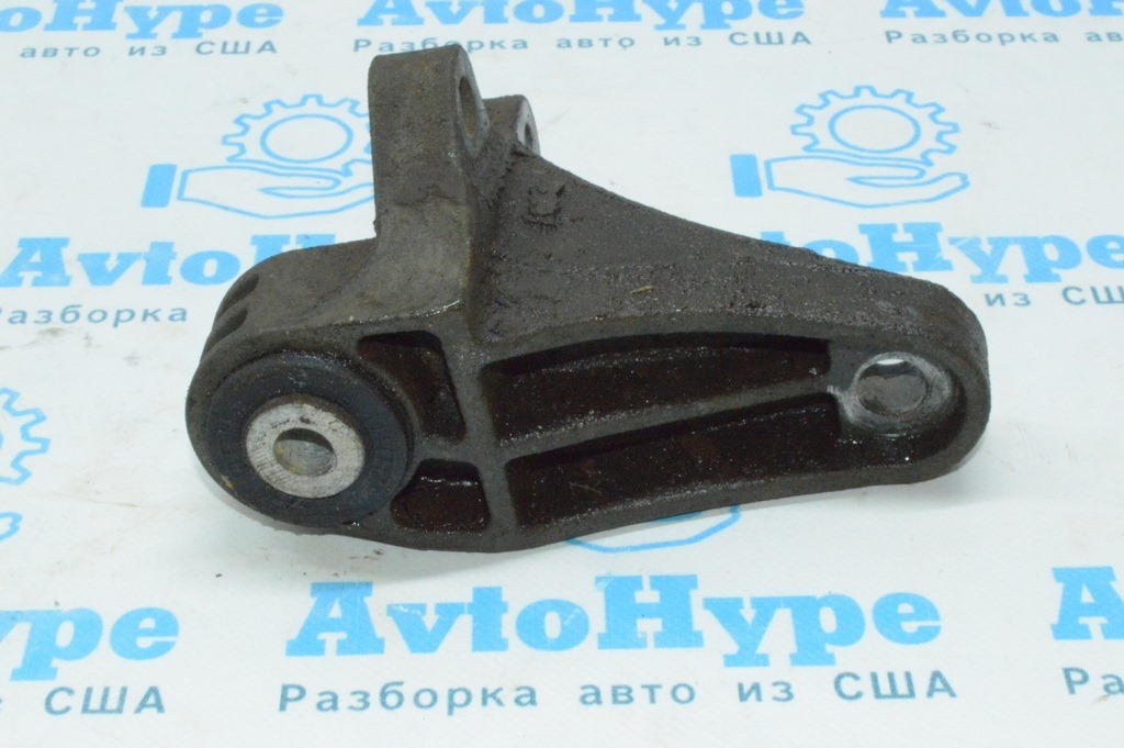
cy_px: 374
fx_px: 2246
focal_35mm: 72
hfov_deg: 28.1
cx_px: 562
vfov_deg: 18.9
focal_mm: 48
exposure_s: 1/25
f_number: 36
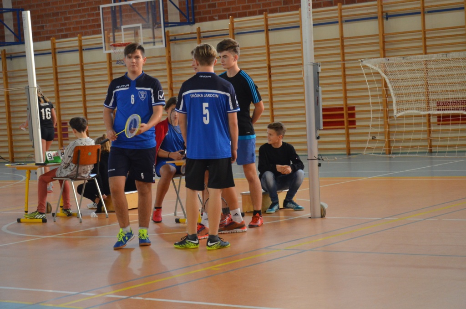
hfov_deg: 23.4
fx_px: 1124
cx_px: 233
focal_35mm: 87
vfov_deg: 15.6
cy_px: 154
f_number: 5
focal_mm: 58
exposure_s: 1/100
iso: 1600
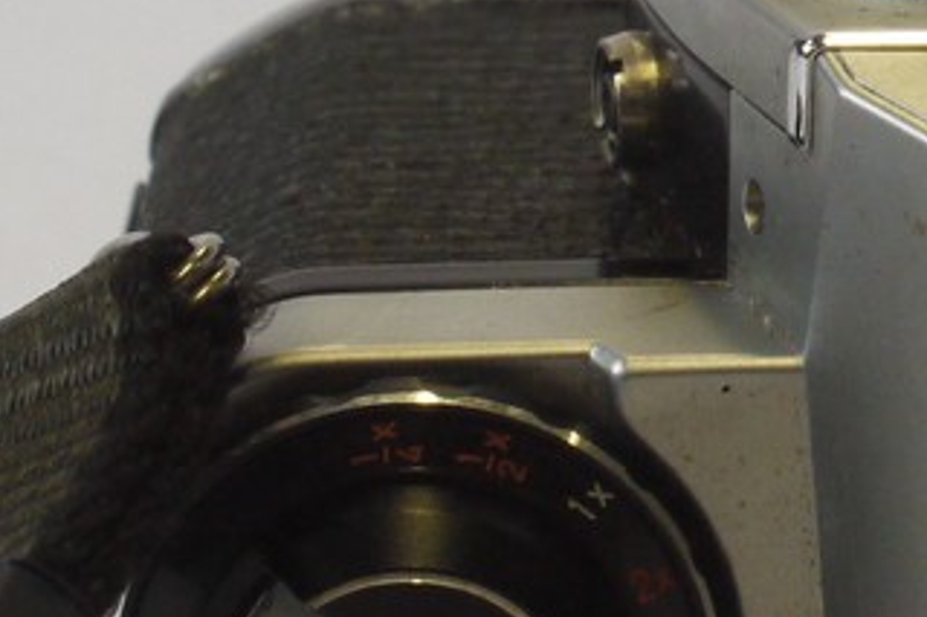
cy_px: 9
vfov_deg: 5.9
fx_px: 6022
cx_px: 1275
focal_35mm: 234
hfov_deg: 8.6
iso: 800
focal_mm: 30
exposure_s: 1/60
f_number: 10
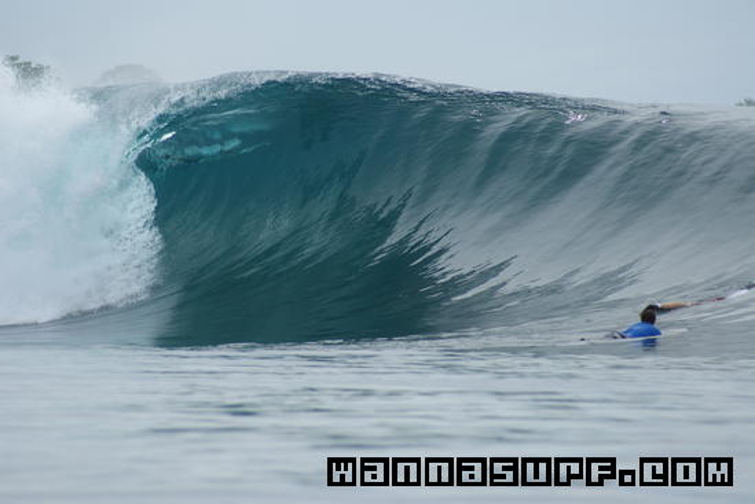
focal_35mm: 345
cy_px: 252
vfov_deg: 4.0
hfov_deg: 6.0
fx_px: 7241
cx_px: 378
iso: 100
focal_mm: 230
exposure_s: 1/500
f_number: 5.6
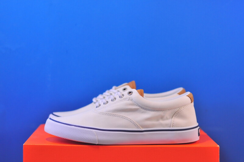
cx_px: 122
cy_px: 81
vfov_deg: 18.1
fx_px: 508
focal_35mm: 75
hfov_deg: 27.0
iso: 250
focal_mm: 50
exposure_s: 1/320
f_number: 2.5
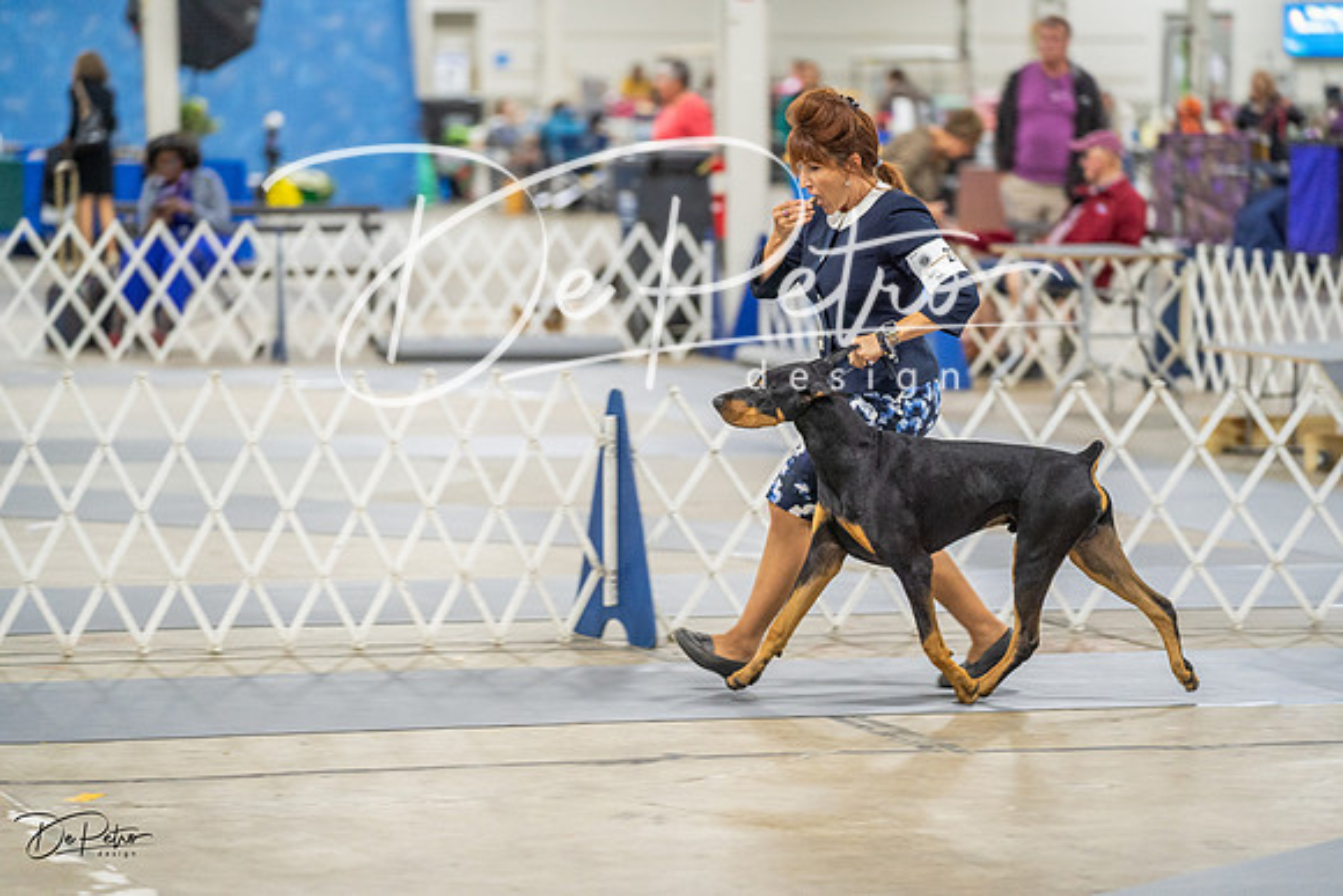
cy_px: 448
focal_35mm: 147
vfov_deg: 9.3
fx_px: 5485
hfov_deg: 14.0
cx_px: 672
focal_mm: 147
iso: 2500
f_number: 2.8
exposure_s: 1/160
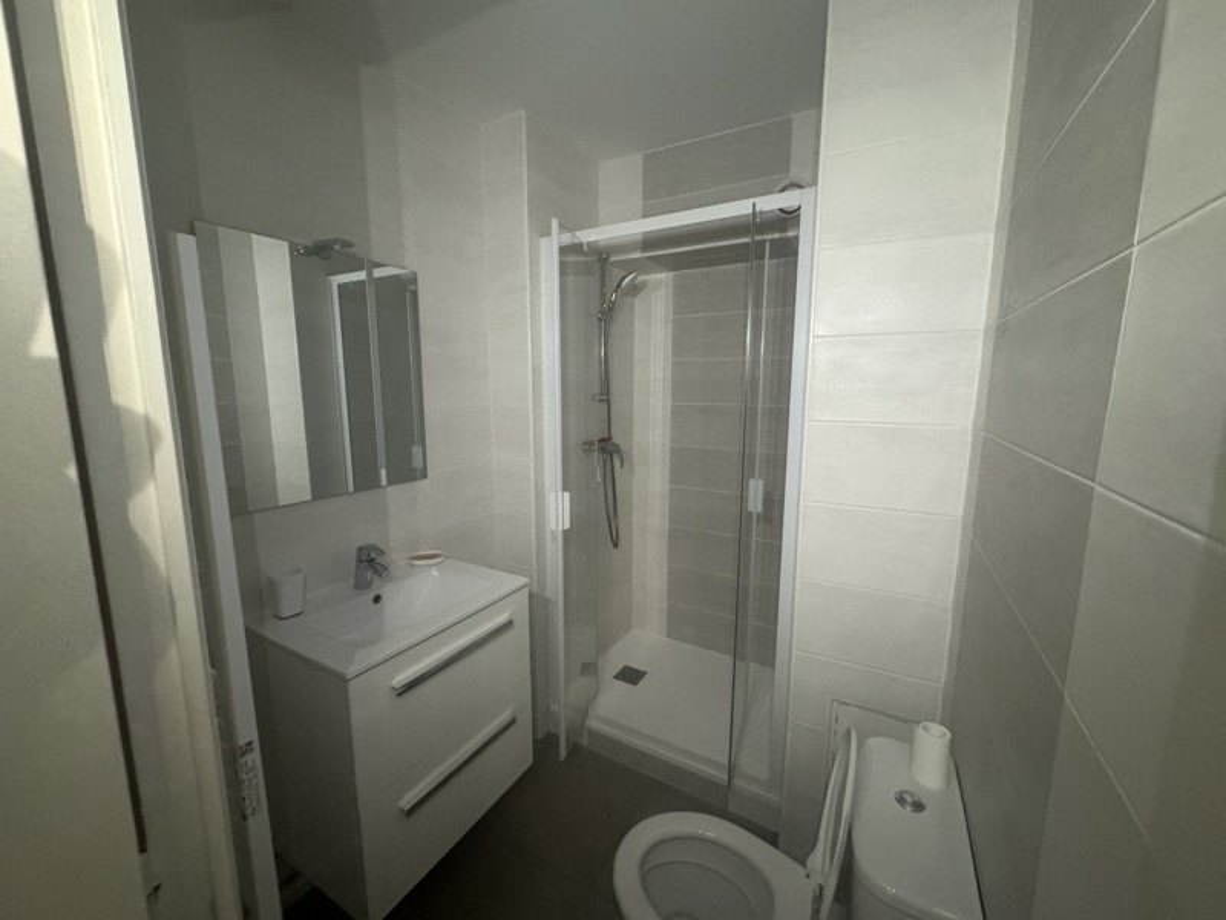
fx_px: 496
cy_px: 460
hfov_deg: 102.1
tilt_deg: -8.4
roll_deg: +0.3
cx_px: 613
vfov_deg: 85.7
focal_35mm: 14
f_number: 2.2
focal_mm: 2.22
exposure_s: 1/60
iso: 1250
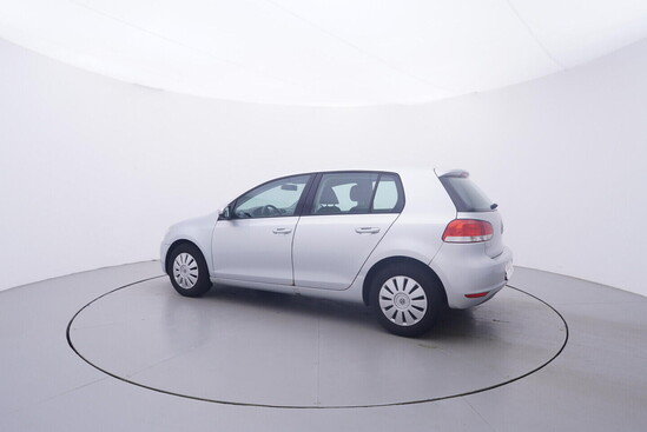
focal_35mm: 22
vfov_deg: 56.2
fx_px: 405
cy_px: 216
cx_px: 324
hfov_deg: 77.3
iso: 200
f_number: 5
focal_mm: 15
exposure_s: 1/80
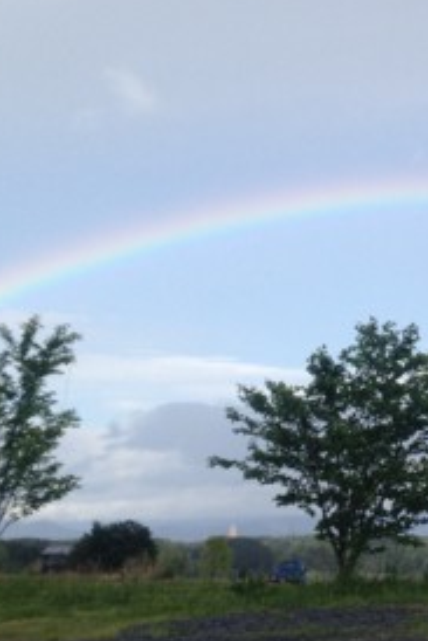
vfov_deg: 23.9
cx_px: 526
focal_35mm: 85
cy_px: 285
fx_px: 1514
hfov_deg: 15.5
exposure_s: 1/1416
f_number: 2.4
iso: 64
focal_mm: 4.28
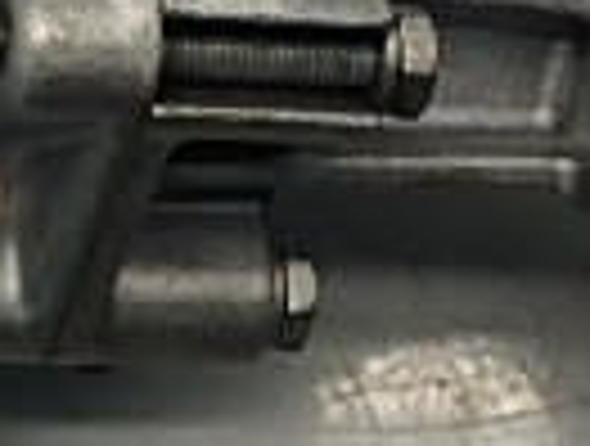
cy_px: -23
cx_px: 275
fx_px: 2581
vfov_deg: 9.8
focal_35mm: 151
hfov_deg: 13.0
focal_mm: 5.6
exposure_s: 1/40
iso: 200
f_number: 4.7
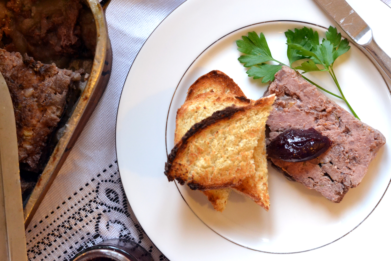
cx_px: 196
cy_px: 130
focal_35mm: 75
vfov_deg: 18.2
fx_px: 815
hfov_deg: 27.0
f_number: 5
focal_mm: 50
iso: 2500
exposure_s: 1/30
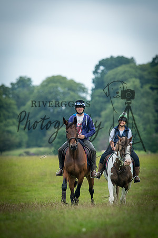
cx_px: 79
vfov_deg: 4.6
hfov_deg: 3.1
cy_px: 119
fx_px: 2962
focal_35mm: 450
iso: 500
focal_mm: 300
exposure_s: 1/1600
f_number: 5
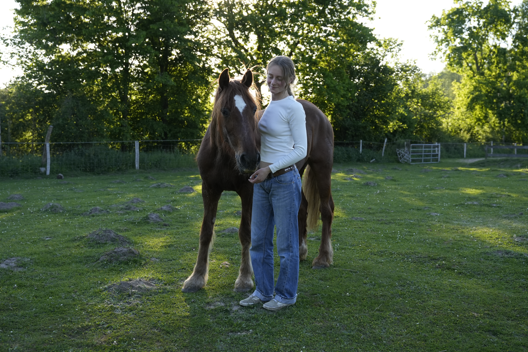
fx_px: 608
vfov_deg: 32.3
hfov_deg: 46.9
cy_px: 171
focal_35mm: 41
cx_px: 249
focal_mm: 35.4
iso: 1000
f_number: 4
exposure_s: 1/1600
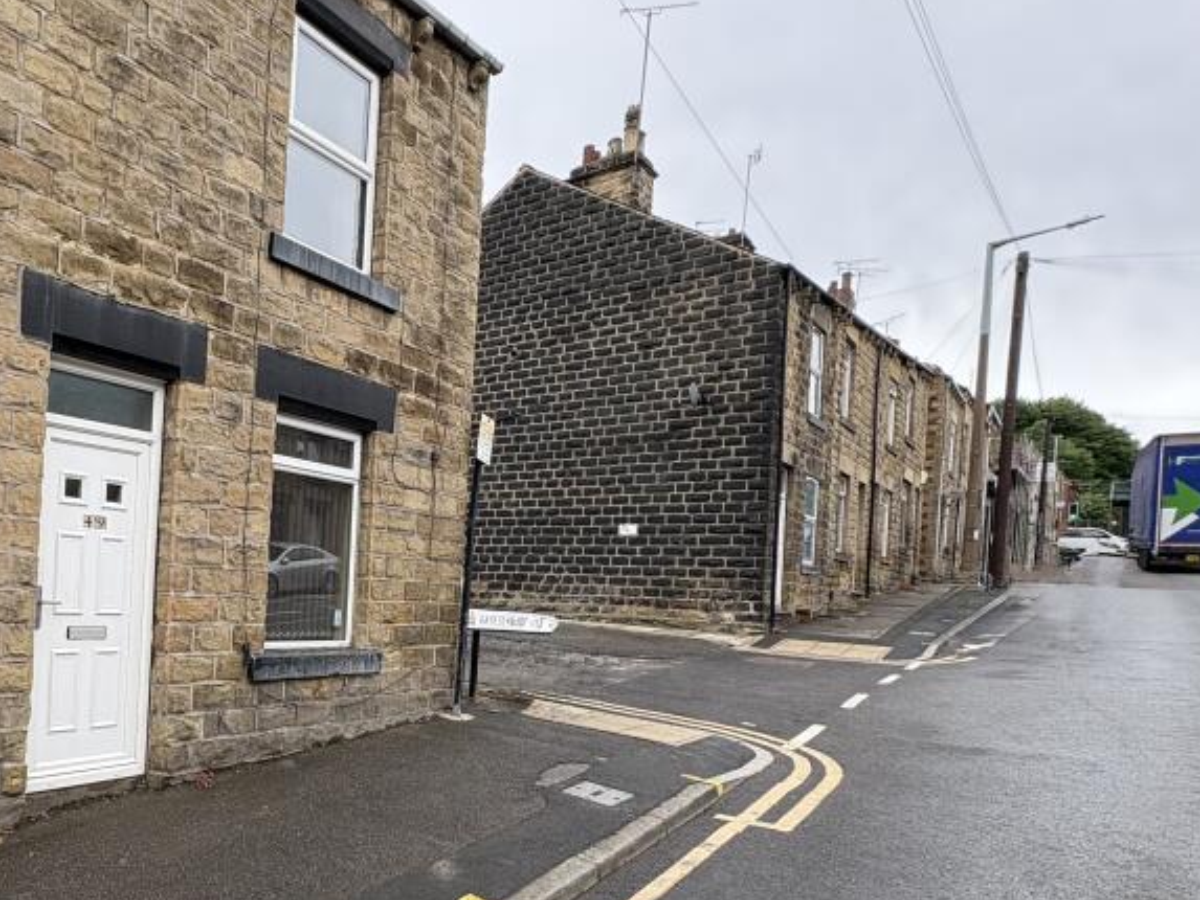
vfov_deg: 53.9
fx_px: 867
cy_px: 590
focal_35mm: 25
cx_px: 285
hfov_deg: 64.7
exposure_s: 1/573
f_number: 2.2
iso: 40
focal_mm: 2.22
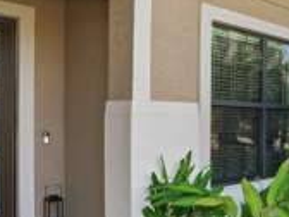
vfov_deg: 32.9
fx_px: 367
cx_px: 279
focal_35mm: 44
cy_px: 118
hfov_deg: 38.8
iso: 400
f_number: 9
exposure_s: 1/800
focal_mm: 16
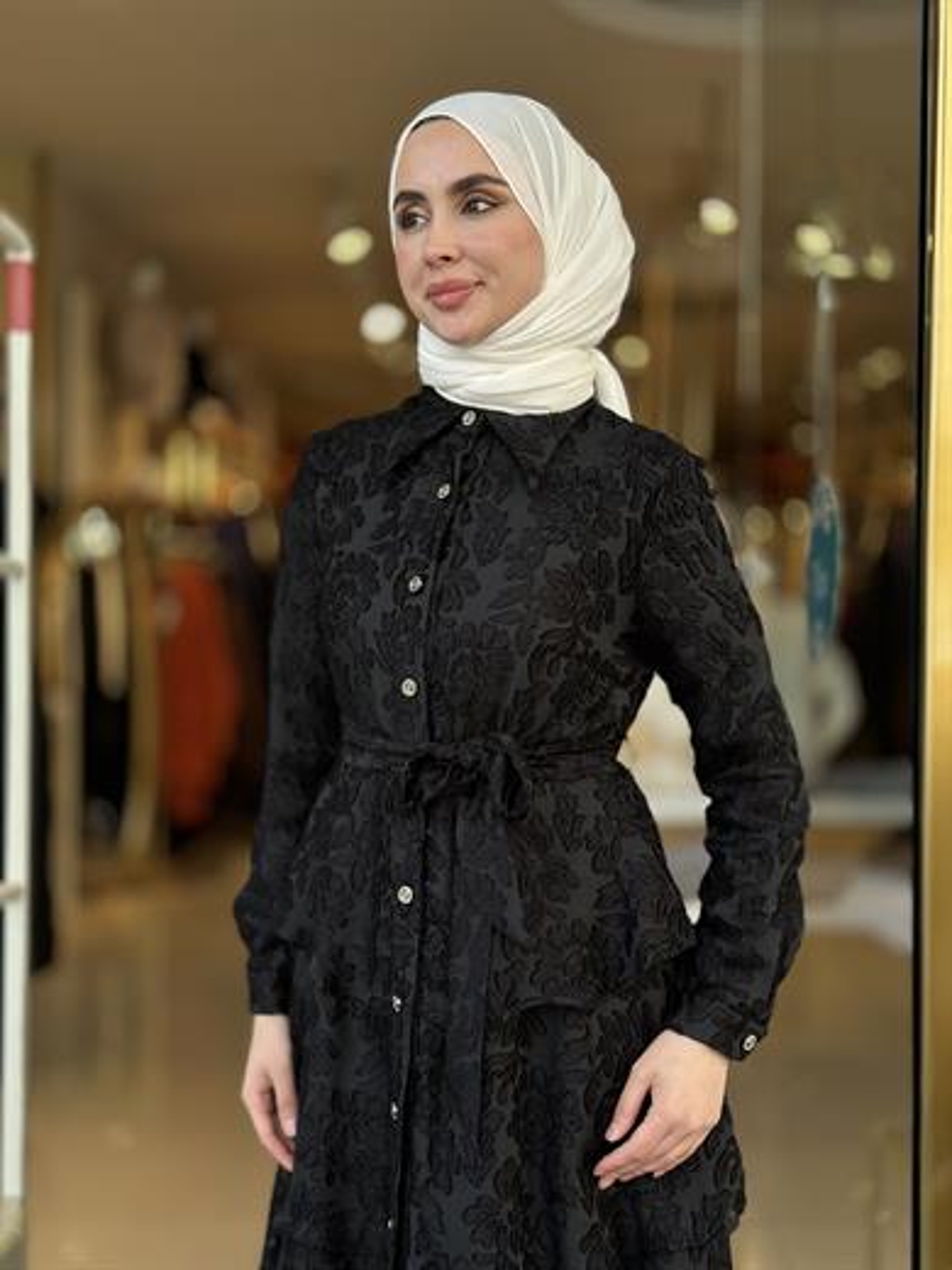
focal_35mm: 48
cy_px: 635
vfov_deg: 39.7
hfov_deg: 30.3
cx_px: 476
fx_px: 1760
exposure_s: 1/310
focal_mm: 6.86
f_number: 1.78
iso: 80
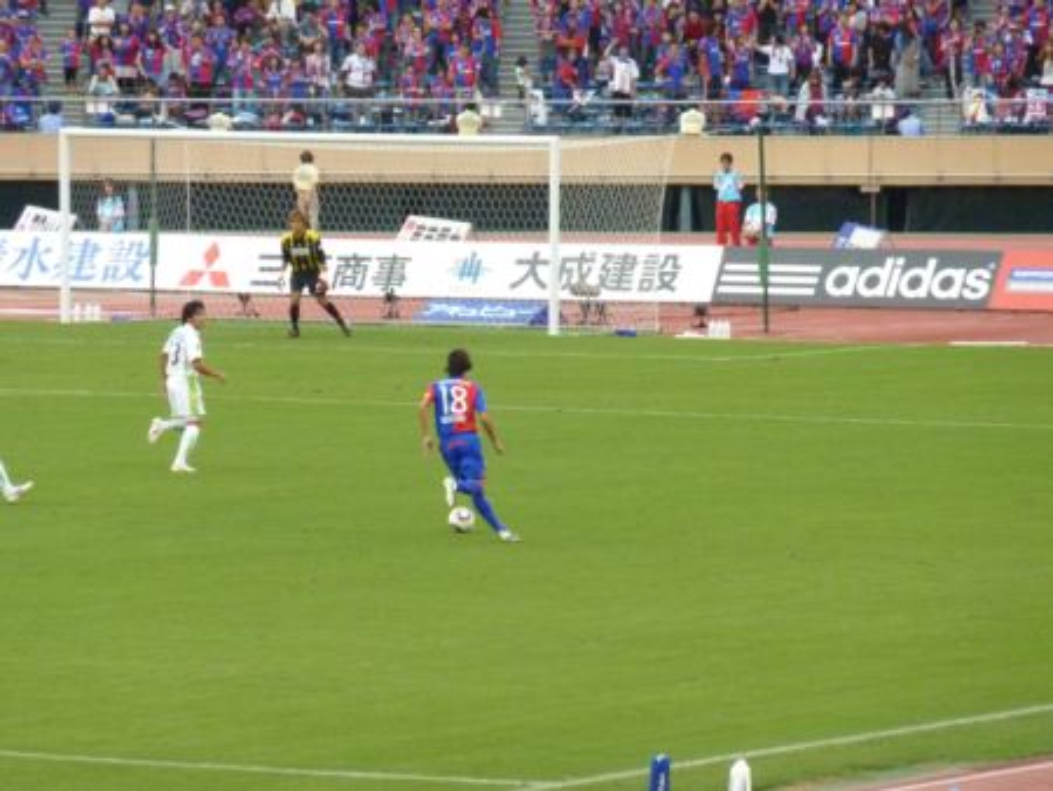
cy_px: 396
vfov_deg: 5.0
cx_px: 526
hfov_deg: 6.6
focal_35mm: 300
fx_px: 9131
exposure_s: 1/500
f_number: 4.9
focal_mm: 49.2
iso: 640
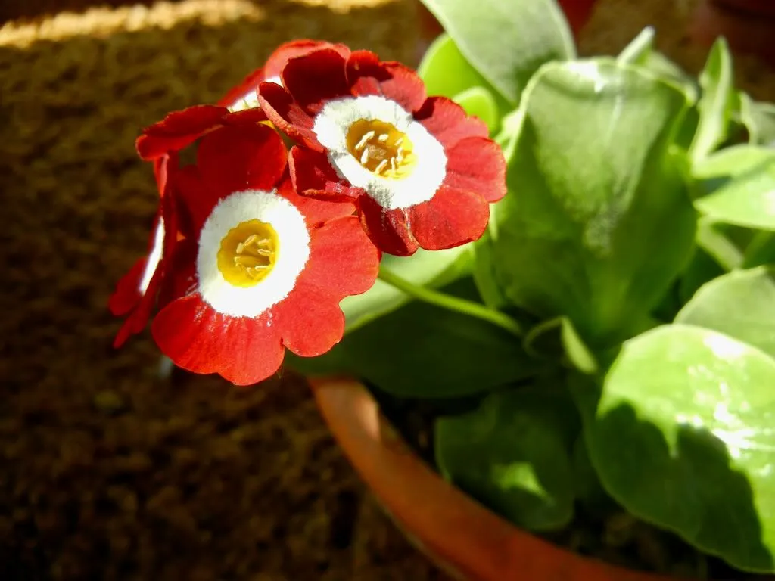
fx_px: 672
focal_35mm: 30
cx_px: 388
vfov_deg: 46.8
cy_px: 290
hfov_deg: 60.0
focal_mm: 5.4
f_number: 3.5
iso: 160
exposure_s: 1/305
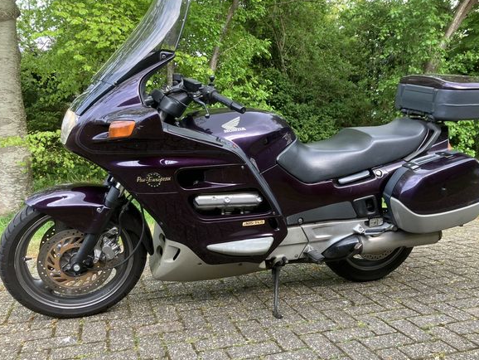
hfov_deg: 58.3
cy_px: 187
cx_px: 246
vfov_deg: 45.5
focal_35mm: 31
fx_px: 429
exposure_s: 1/121
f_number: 1.8
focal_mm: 3.99
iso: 40
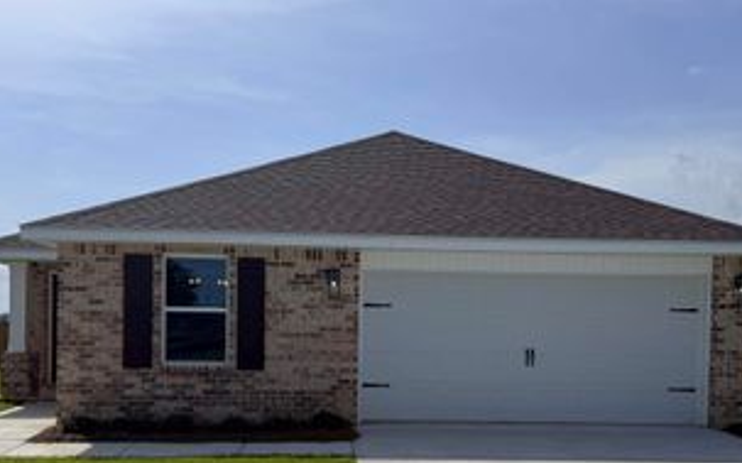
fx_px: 849
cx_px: 375
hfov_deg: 47.2
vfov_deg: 30.1
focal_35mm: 42
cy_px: 339
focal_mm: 6.76
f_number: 1.78
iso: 80
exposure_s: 1/14286
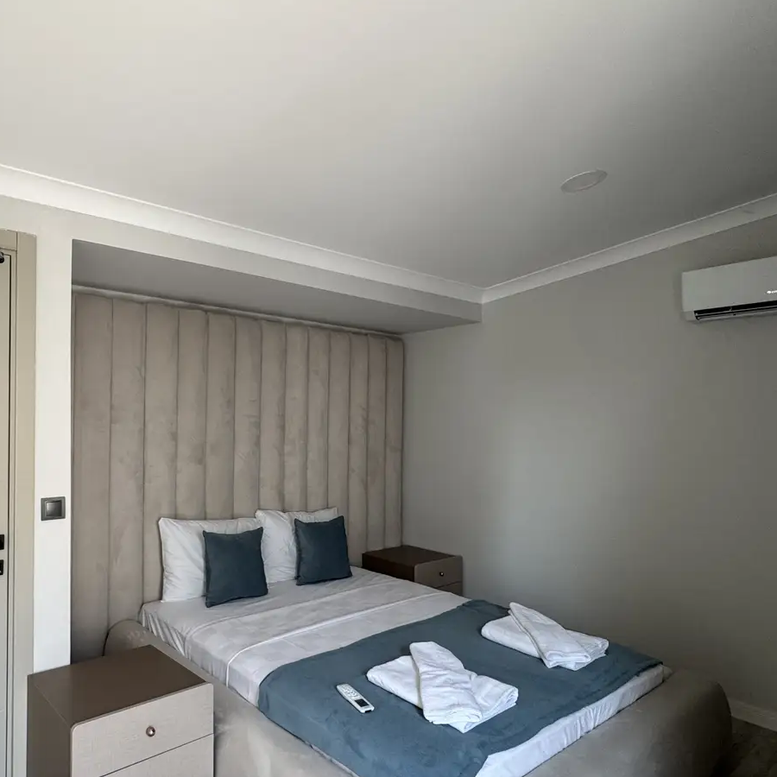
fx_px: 559
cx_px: 239
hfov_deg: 67.1
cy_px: 420
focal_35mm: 22
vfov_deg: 69.5
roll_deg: -0.4
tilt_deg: +1.0
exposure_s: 1/99
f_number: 2.2
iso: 125
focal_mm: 2.22
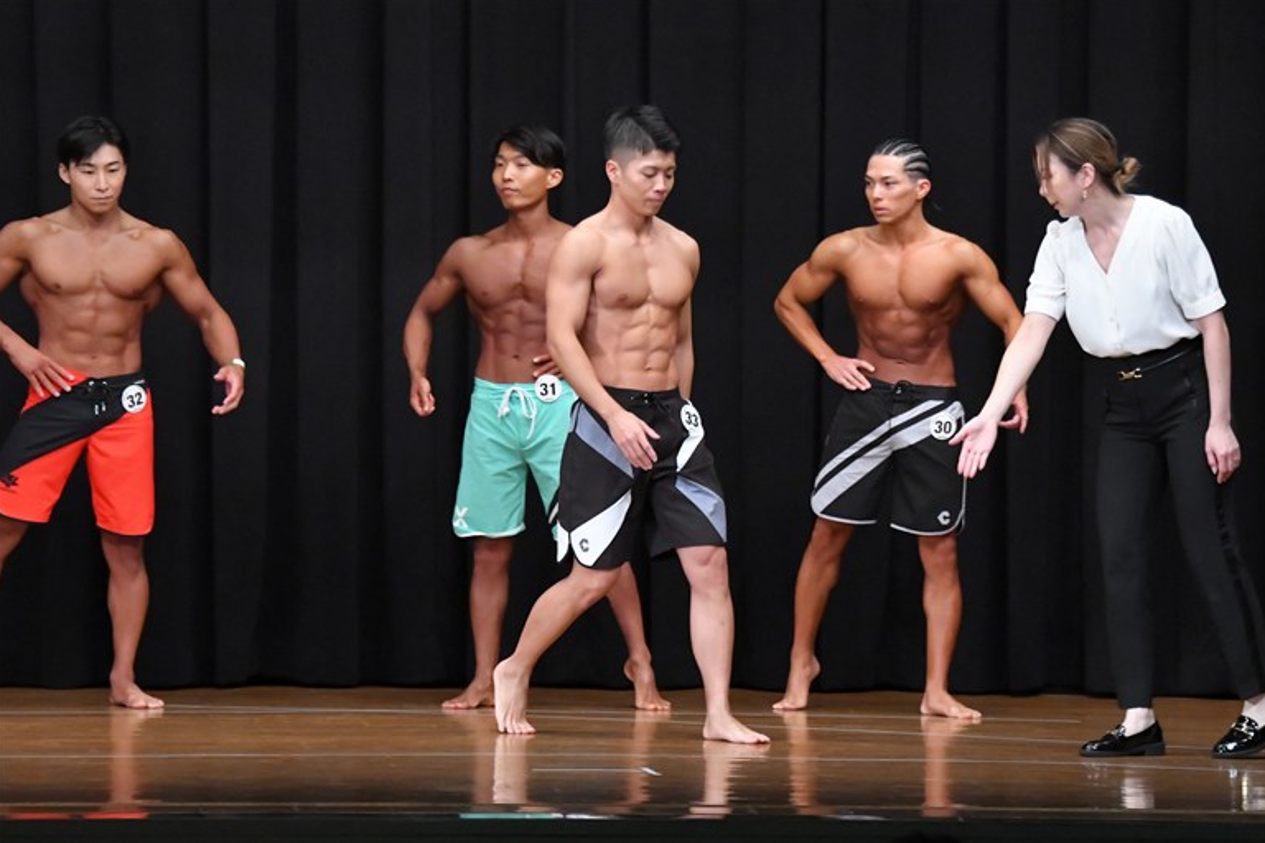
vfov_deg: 6.3
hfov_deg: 9.4
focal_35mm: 219
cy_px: 423
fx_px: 7695
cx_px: 635
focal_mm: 145
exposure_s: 1/400
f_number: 5.6
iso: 8000
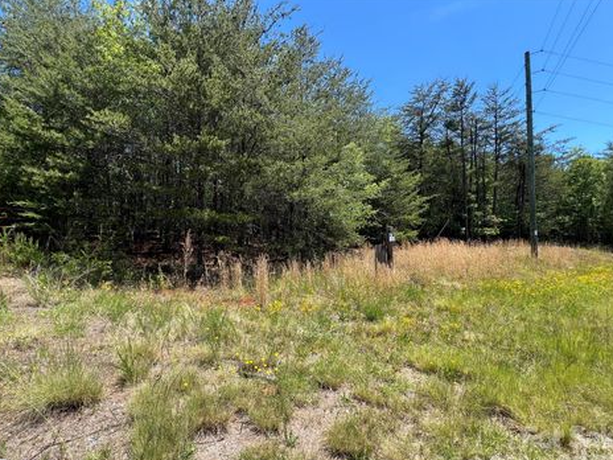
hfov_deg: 102.0
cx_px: 295
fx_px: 248
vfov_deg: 85.6
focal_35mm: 14
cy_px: 241
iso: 32
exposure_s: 1/455
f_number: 1.8
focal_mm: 1.57
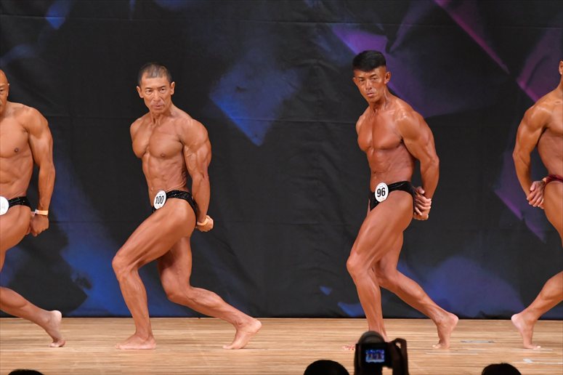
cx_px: 282
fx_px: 4455
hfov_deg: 7.2
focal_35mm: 285
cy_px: 188
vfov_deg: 4.8
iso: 5600
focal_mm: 190
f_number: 5.6
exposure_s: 1/400
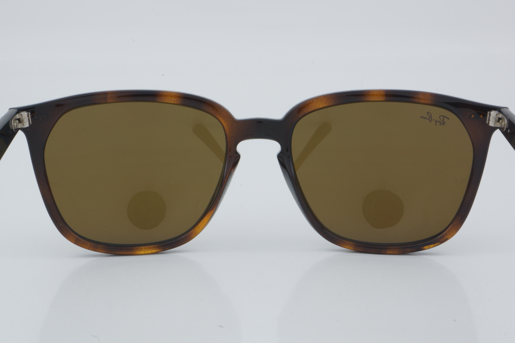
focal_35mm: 82
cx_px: 258
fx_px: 1180
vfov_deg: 16.6
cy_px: 172
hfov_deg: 24.6
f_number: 29
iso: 100
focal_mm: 55
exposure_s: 1/4
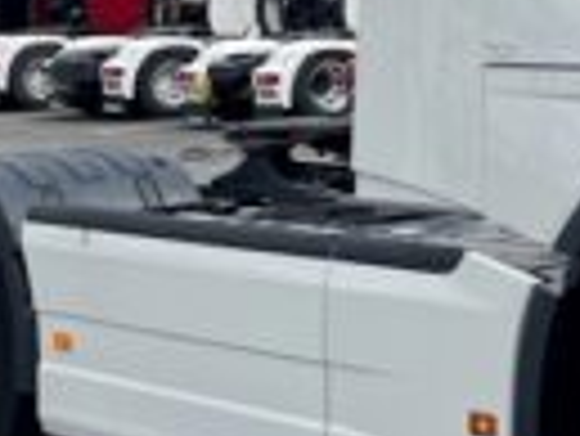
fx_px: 2029
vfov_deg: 11.9
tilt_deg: +5.5
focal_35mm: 121
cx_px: 877
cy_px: -139
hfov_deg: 15.0
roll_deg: +1.6
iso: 32
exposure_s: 1/5291
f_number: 1.6
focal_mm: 4.2
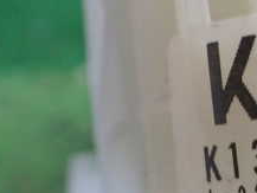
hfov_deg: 21.8
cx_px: 310
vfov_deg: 17.6
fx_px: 617
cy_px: 162
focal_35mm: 83
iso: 800
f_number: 2.3
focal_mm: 5.4
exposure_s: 1/125
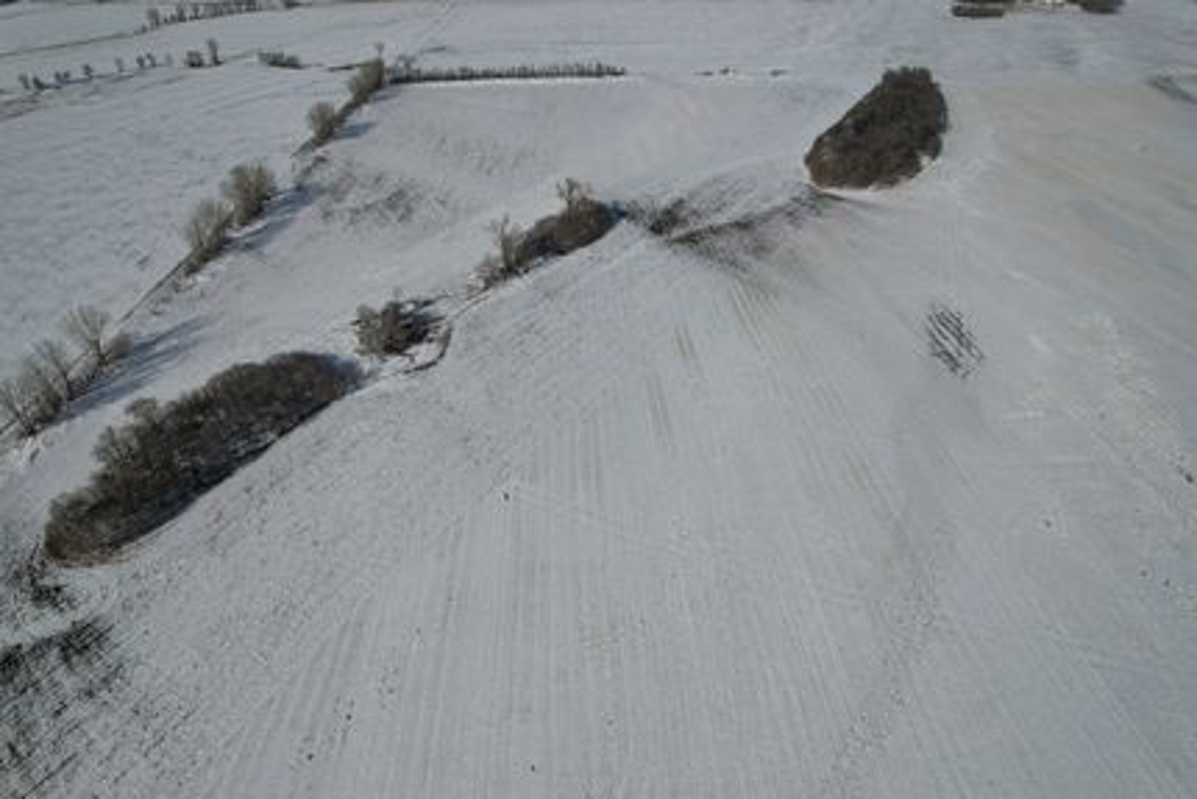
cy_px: 400
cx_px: 598
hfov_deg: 78.6
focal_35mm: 22
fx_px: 732
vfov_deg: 57.3
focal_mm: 8.38
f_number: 2.8
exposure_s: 1/6000
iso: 100
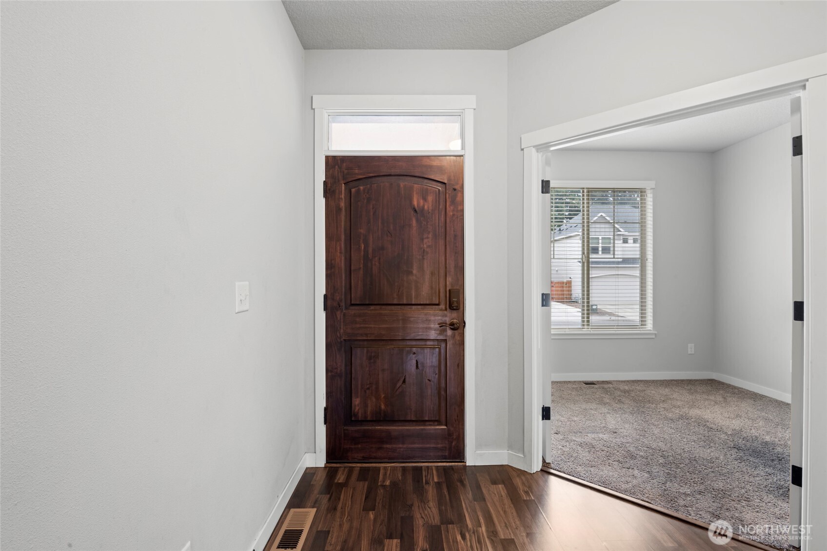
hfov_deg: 96.7
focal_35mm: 16
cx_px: 414
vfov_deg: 73.7
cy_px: 276
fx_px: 367
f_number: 11
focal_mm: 16
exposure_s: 2.5
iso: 125
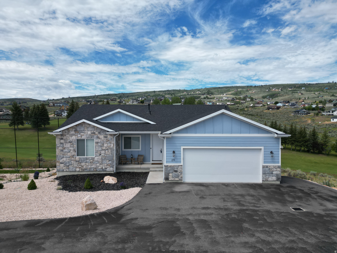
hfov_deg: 71.6
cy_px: 126
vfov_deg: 56.8
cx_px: 168
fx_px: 234
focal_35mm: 24
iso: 130
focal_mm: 6.72
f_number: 1.7
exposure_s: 1/3200
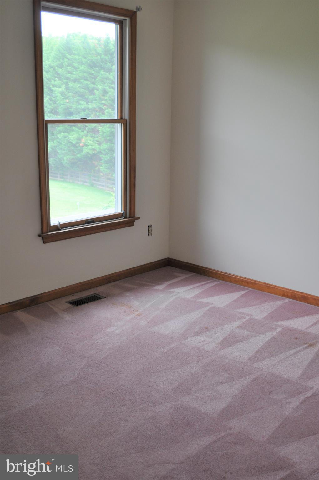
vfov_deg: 49.6
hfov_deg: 34.1
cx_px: 160
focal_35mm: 39
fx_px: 520
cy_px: 240
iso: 400
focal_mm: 26
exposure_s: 1/100
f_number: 5
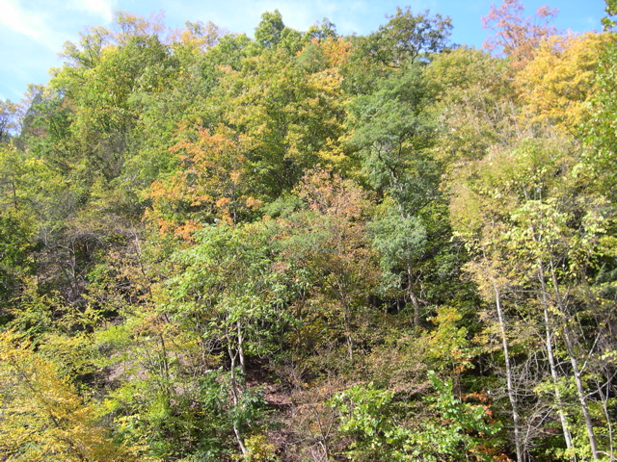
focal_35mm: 38
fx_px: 677
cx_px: 308
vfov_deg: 37.7
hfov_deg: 49.0
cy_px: 231
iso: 100
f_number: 2.8
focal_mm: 8
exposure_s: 1/300
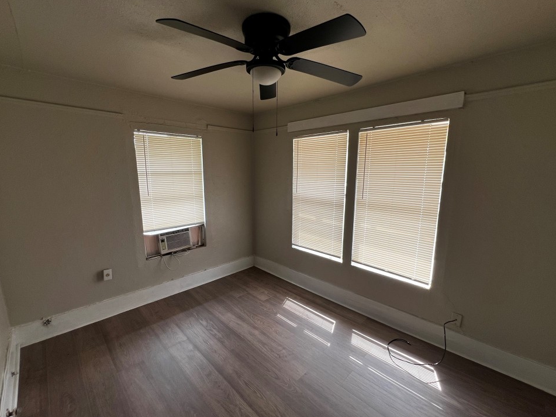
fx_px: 225
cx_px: 278
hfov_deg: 102.1
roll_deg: -0.1
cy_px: 211
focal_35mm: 14
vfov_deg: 85.7
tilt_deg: -9.2
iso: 32
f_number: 1.8
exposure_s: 1/148
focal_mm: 1.57
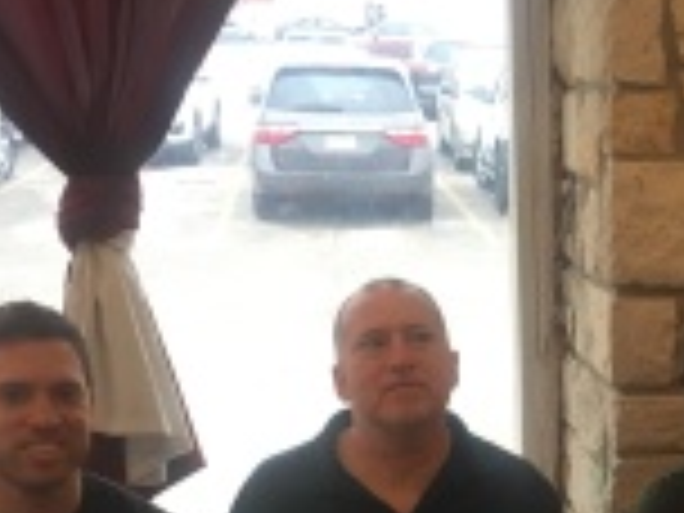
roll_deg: +0.4
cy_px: 508
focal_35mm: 70
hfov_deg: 26.9
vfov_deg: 20.4
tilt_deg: -16.7
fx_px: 1383
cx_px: 598
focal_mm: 4.15
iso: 40
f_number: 2.2
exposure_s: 1/30
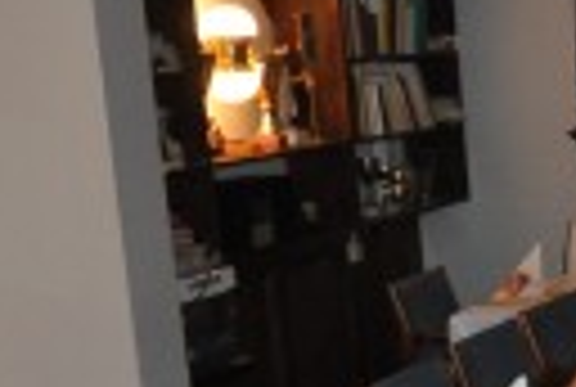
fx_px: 2021
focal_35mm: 126
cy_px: 443
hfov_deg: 13.6
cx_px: 1184
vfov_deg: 10.8
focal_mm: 18
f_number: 3.5
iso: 800
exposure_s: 1/60
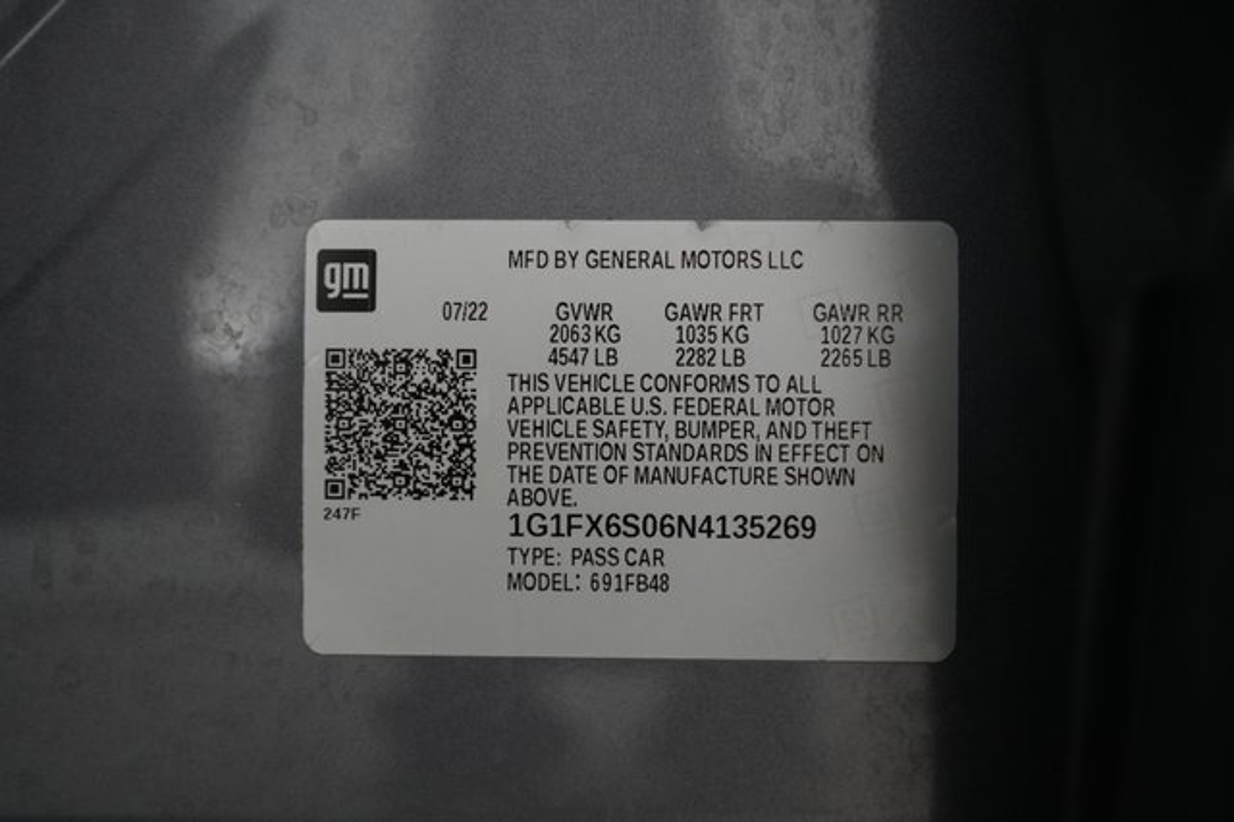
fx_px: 959
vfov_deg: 46.4
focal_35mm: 28
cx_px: 617
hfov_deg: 65.5
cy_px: 411
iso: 3200
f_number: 2.8
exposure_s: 1/160
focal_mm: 28
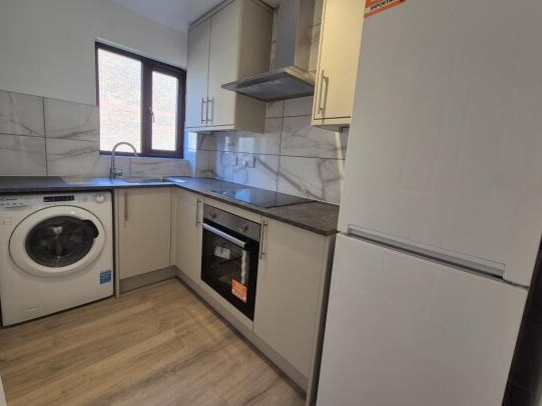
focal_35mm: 14
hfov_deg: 101.9
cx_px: 256
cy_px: 194
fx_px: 219
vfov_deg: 85.7
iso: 50
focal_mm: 2.2
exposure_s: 1/50
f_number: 2.2
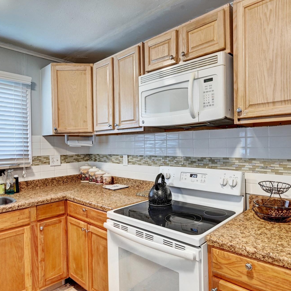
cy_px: 147
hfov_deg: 64.8
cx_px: 165
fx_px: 228
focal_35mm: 24
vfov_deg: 65.0
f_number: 8
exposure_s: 1/4
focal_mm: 18
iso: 400
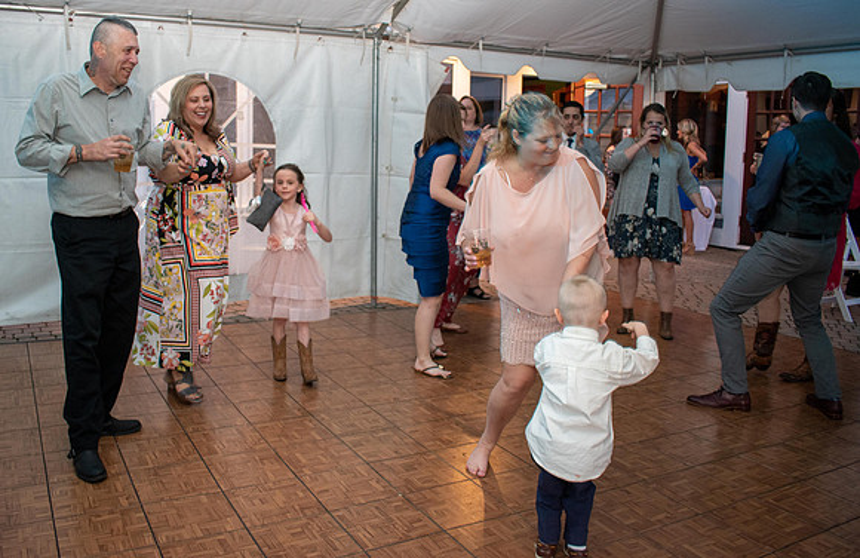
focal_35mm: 31
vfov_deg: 41.3
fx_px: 737
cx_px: 368
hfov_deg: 60.2
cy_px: 230
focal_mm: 18
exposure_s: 1/60
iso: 800
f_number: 3.5
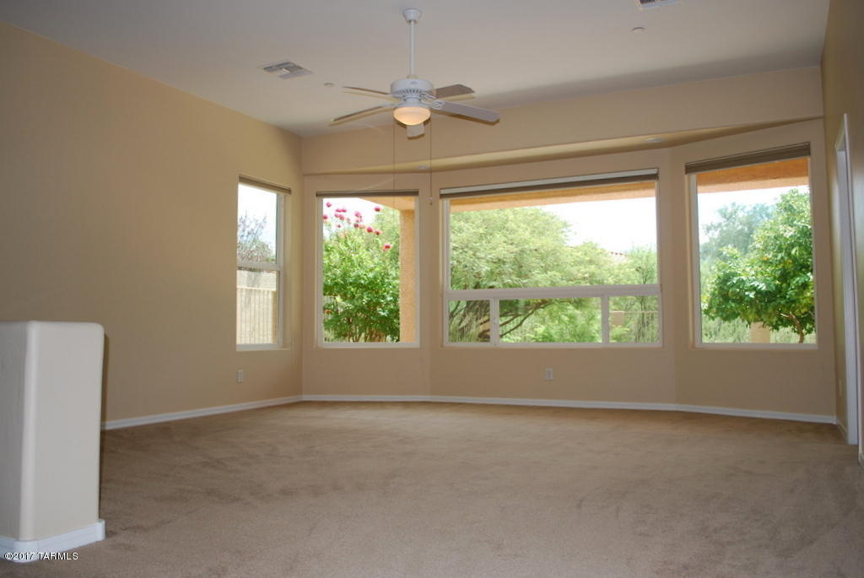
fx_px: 649
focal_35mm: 27
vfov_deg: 48.0
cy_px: 289
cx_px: 432
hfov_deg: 67.3
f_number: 3.5
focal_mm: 18
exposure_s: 1/125
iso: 100
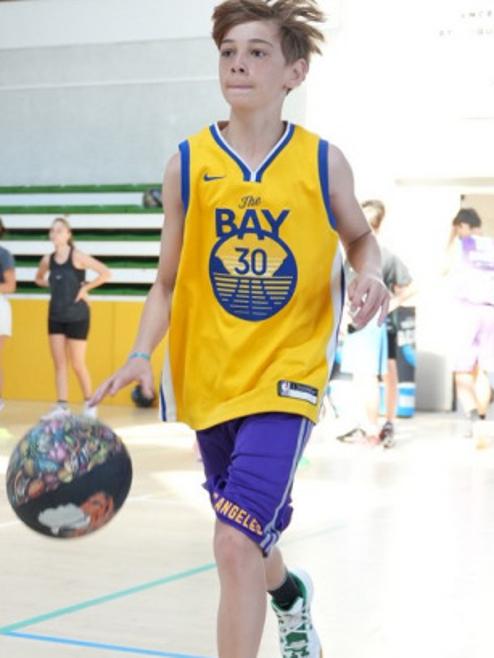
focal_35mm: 79
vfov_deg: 24.6
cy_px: 434
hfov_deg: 18.6
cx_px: 173
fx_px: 1502
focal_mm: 28
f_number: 2.8
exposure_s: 1/400
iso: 1600
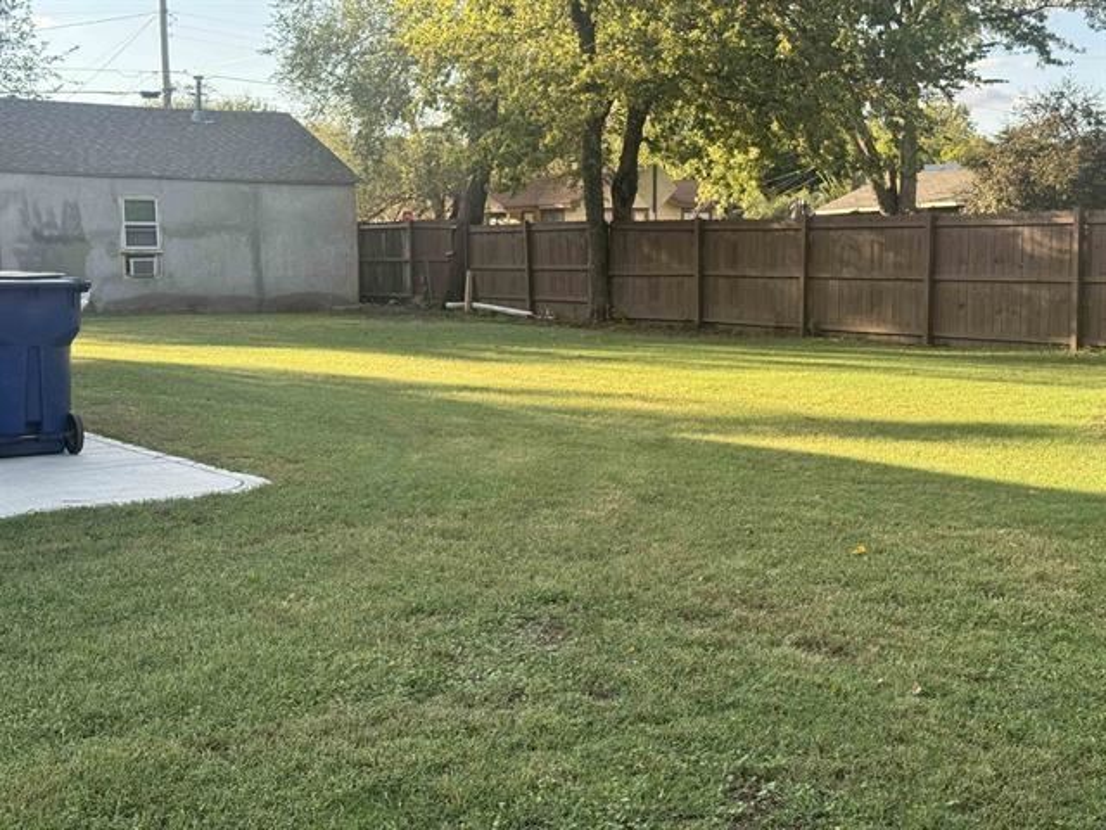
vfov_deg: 30.3
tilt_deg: -4.8
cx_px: 553
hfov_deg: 39.7
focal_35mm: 48
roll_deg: +1.4
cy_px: 415
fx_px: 1534
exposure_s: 1/531
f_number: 1.78
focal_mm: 6.76
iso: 64
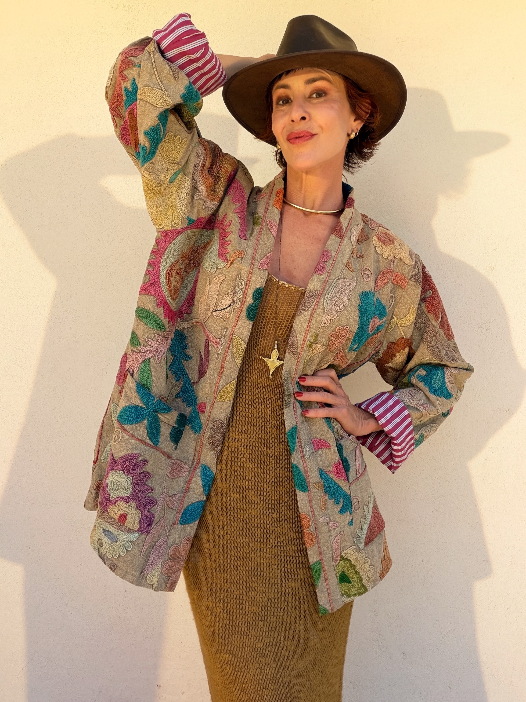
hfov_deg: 46.8
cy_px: 351
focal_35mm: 30
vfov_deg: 60.0
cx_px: 263
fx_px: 608
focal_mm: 2.71
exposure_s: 1/310
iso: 25
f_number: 1.9
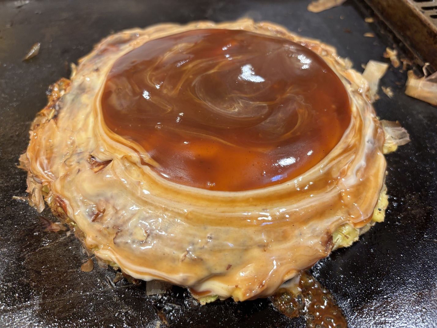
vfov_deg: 53.1
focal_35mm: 26
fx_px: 328
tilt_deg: -51.8
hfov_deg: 67.3
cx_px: 218
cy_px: 164
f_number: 1.6
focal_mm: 5.96
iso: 200
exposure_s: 1/60
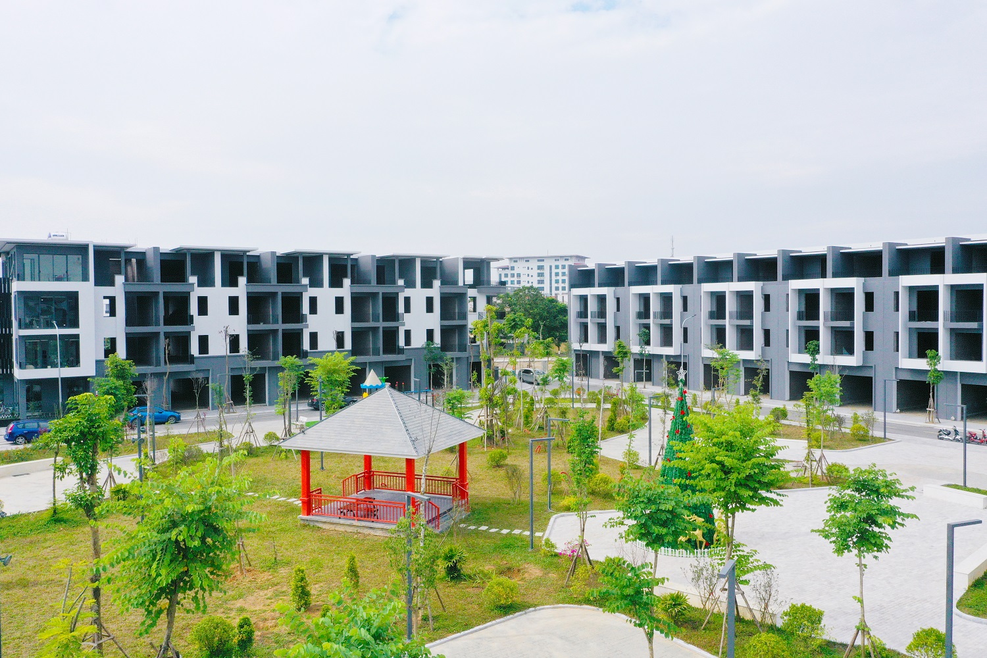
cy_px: 329
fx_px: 768
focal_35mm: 28
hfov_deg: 65.5
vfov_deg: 46.4
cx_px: 494
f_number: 7.1
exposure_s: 1/800
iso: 200
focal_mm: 10.26
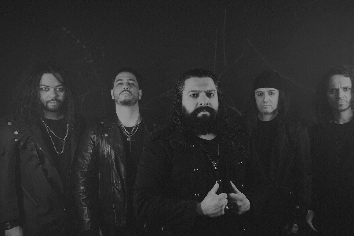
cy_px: 151
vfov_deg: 43.2
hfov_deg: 61.7
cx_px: 200
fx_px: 295
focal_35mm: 30
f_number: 2.8
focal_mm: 21.7
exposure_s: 1/80
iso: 800
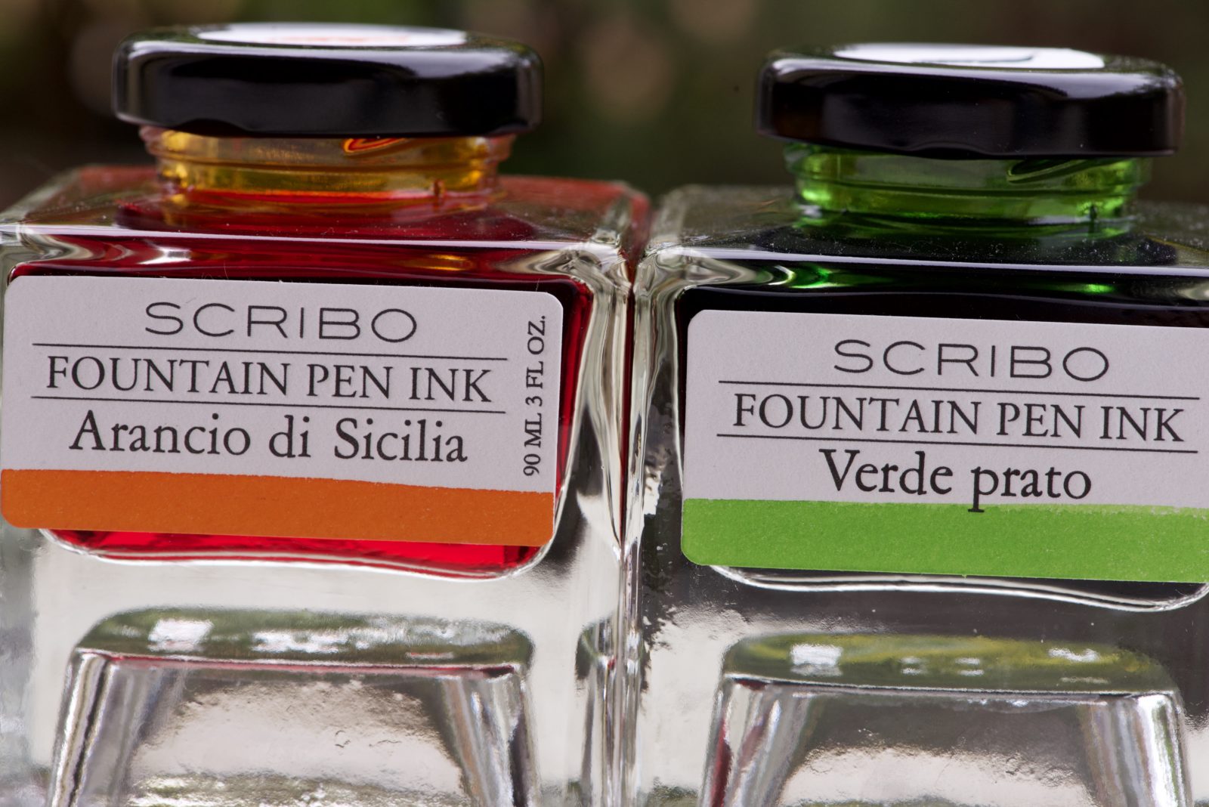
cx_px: 604
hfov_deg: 19.4
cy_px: 404
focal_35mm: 105
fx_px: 3527
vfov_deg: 13.1
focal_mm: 105
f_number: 16
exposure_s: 1/160
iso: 800
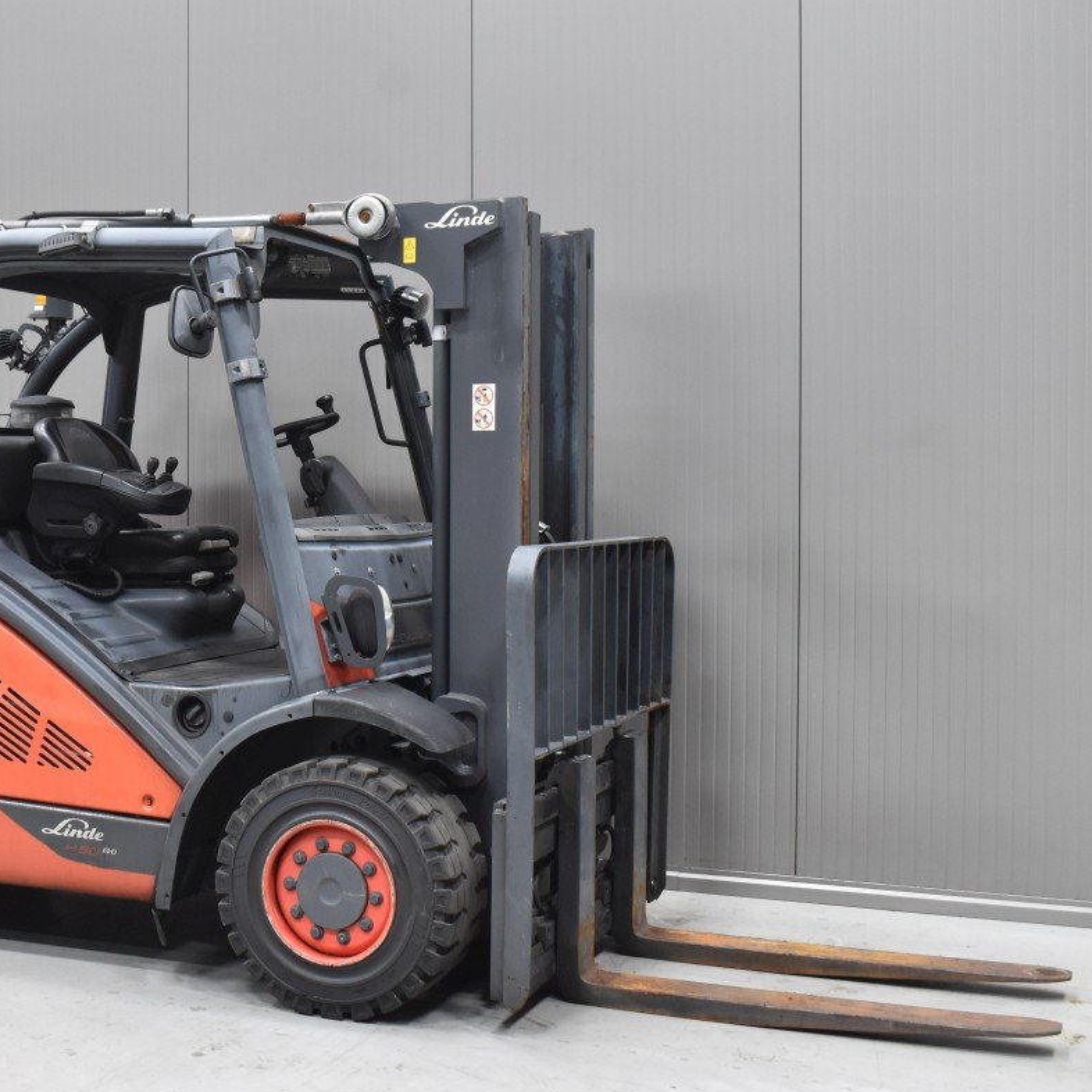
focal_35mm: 49
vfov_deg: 34.9
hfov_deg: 34.1
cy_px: 543
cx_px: 260
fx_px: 1736
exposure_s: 1/20
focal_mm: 25
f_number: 5.6
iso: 1250
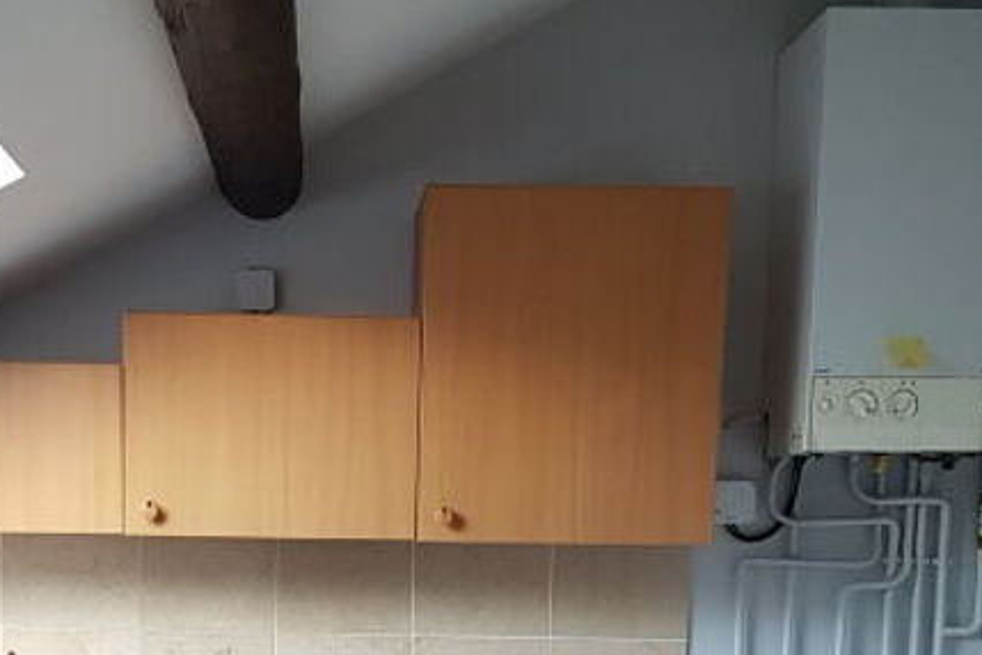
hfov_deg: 31.6
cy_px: 708
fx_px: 1718
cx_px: 323
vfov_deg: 20.6
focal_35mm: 63
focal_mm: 4.2
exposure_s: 1/50
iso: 125
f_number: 1.7
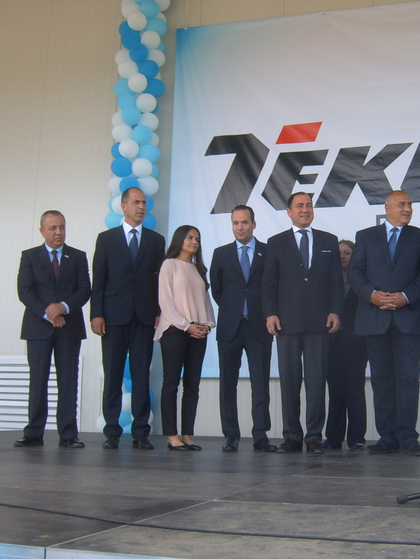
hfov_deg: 30.6
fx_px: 760
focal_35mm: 47
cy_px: 279
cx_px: 294
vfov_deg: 40.4
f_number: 5.8
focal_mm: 5.8
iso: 50
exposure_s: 1/90
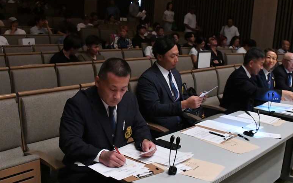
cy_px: 93
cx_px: 147
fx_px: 343
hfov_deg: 46.2
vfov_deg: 29.9
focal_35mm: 43
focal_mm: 28
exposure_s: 1/400
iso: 16000
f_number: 5.6
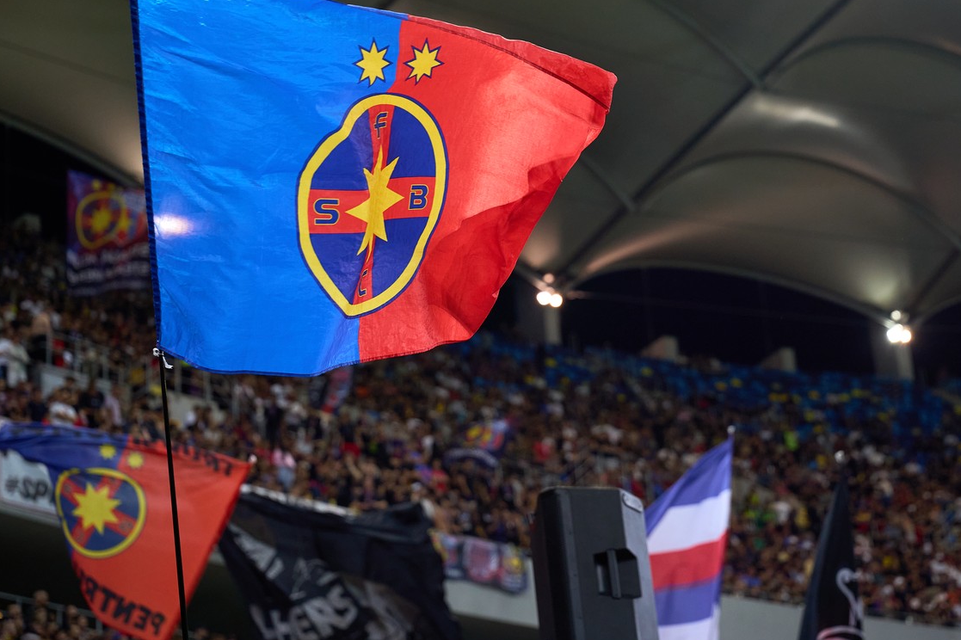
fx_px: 2245
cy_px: 255
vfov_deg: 16.2
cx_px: 528
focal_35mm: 84
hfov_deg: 24.2
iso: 1250
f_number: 2.8
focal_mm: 67.1
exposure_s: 1/800
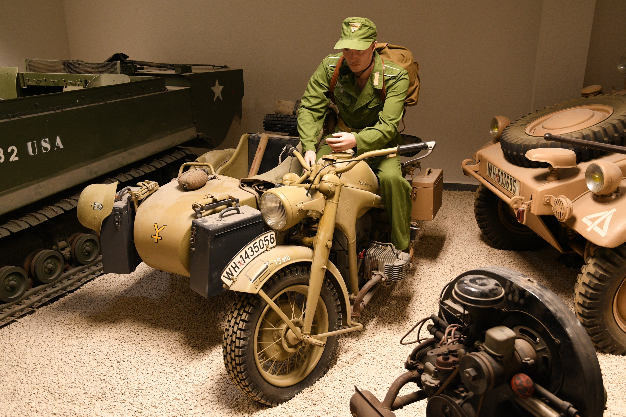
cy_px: 208
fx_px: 574
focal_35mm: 33
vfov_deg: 40.0
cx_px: 313
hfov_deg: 57.2
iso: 800
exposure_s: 1/60
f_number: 4
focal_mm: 22
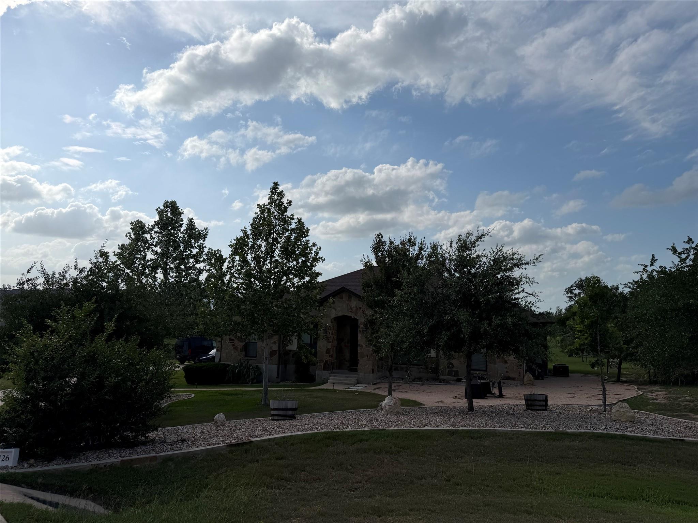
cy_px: 262
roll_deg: -1.2
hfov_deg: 71.6
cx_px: 349
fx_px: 484
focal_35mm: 24
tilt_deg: +6.6
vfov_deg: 56.8
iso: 80
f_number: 1.78
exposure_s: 1/14286
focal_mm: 6.76
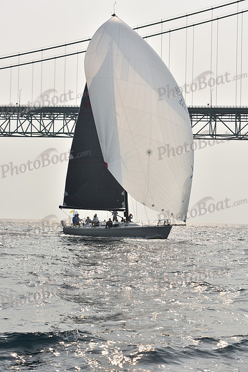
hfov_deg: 15.9
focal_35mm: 86
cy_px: 186
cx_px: 124
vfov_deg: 23.6
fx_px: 888
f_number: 9
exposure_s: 1/1250
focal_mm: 86
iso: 250
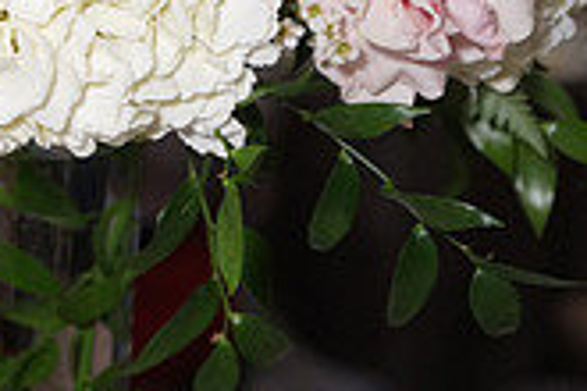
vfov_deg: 7.0
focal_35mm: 193
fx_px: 3147
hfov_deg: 10.6
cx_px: 11
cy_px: -201
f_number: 2.8
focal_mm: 55
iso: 1000
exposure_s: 1/100
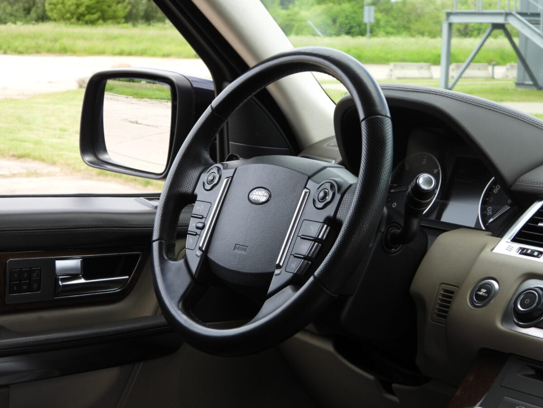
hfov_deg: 24.4
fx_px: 1255
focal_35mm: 80
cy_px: 204
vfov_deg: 18.4
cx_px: 272
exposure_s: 1/250
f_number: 3.5
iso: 100
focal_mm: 14.4
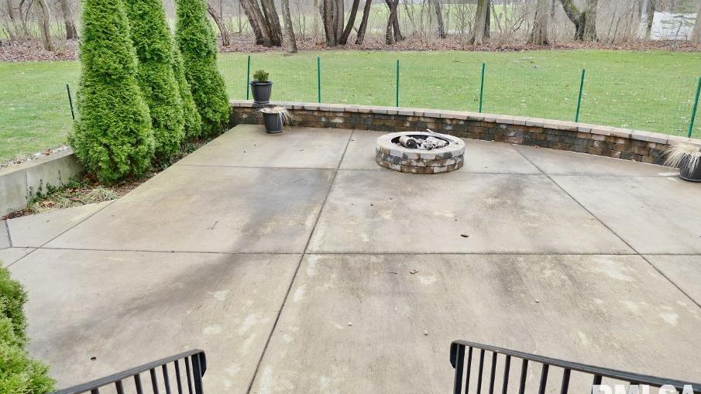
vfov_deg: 42.9
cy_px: 183
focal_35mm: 27
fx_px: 502
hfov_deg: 69.9
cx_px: 349
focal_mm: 9.12
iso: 125
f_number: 2.8
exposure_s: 1/160
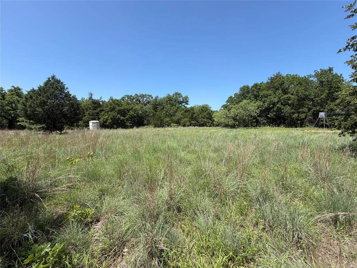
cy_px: 134
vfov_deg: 85.7
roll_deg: -0.1
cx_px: 178
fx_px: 144
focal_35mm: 14
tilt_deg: -2.3
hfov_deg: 102.1
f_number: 2.2
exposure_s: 1/770
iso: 32
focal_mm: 2.22
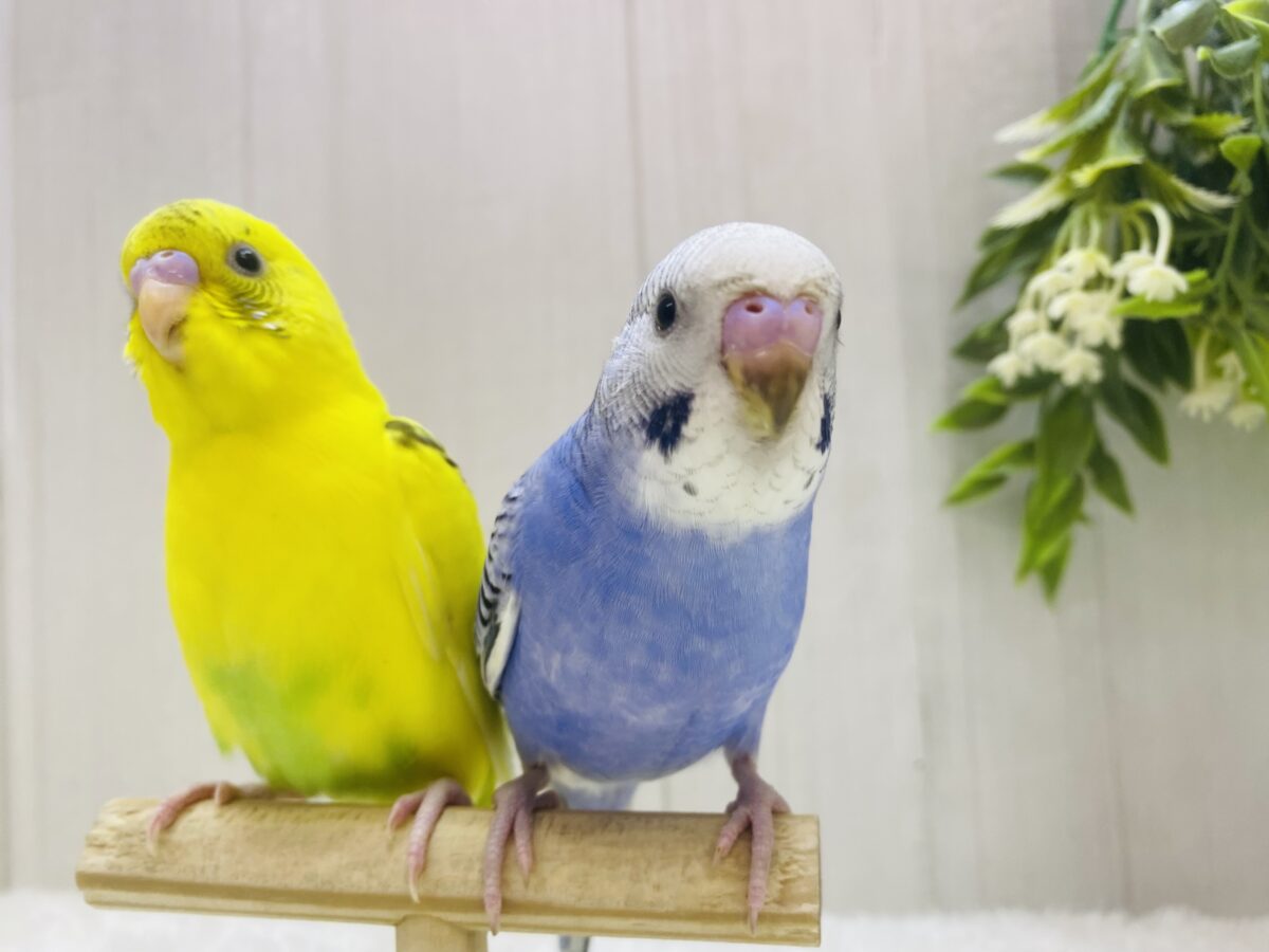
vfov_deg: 54.9
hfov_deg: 69.4
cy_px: 476
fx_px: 916
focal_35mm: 25
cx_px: 634
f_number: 1.8
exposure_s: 1/100
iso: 100
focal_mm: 4.25
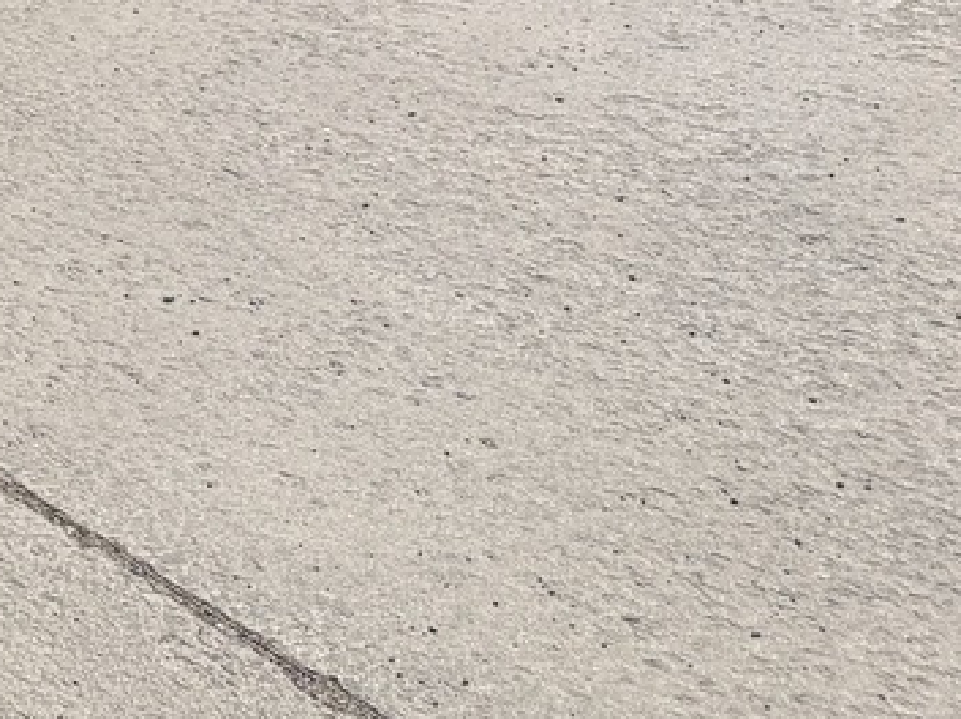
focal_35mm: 98
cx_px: -912
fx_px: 2718
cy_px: -537
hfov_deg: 16.0
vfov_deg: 13.6
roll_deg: +2.1
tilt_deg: -7.9
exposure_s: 1/4673
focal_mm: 6.76
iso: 80
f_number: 1.78
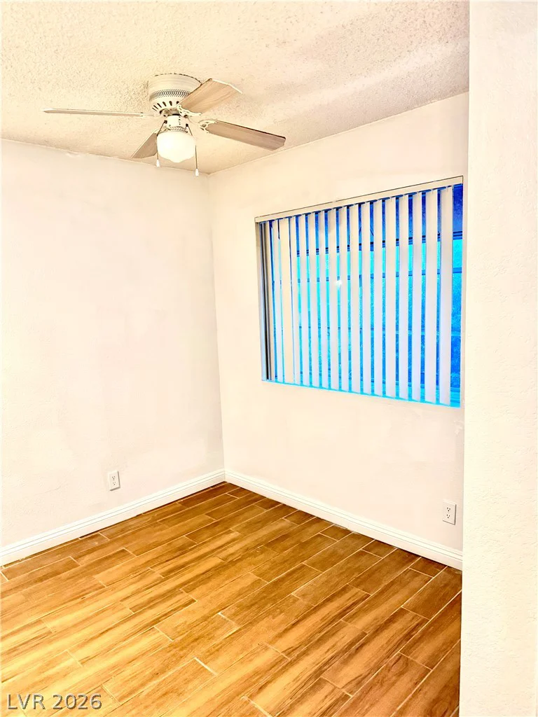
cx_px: 269
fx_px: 497
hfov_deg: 56.8
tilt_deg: -8.0
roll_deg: +2.3
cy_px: 358
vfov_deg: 71.6
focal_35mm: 24
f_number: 1.78
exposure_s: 1/60
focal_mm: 6.76
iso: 500
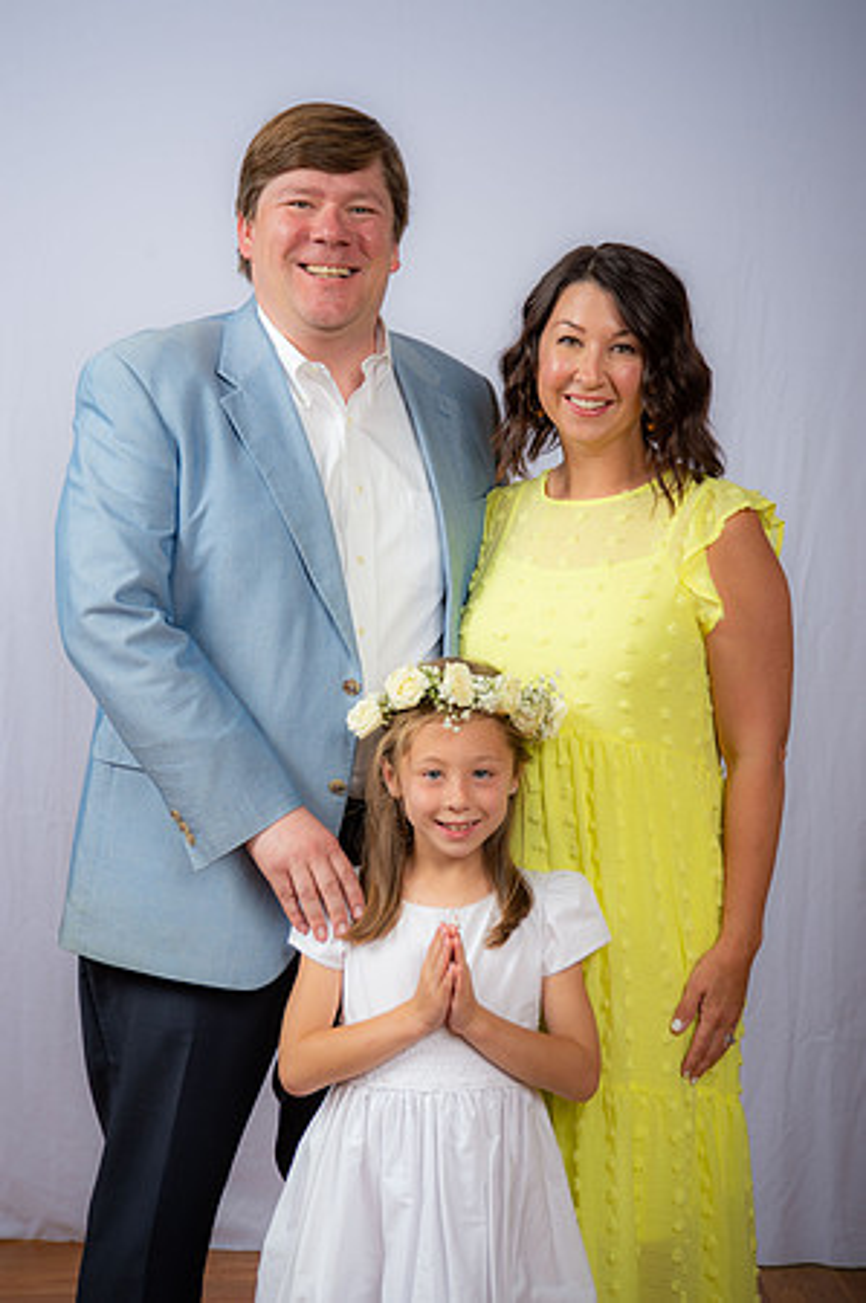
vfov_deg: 34.5
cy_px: 652
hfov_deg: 23.3
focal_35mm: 58
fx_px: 2098
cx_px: 433
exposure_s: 1/160
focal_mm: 58
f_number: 6.3
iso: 250
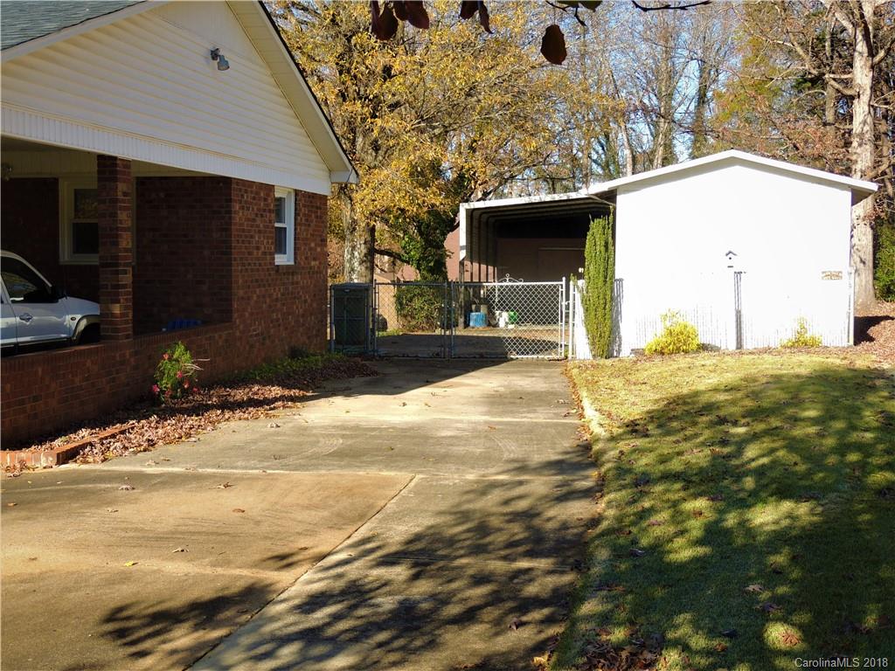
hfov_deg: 40.4
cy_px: 336
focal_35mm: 47
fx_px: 1215
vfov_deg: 30.9
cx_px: 448
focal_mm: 8.3
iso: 100
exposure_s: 1/320
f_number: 3.5
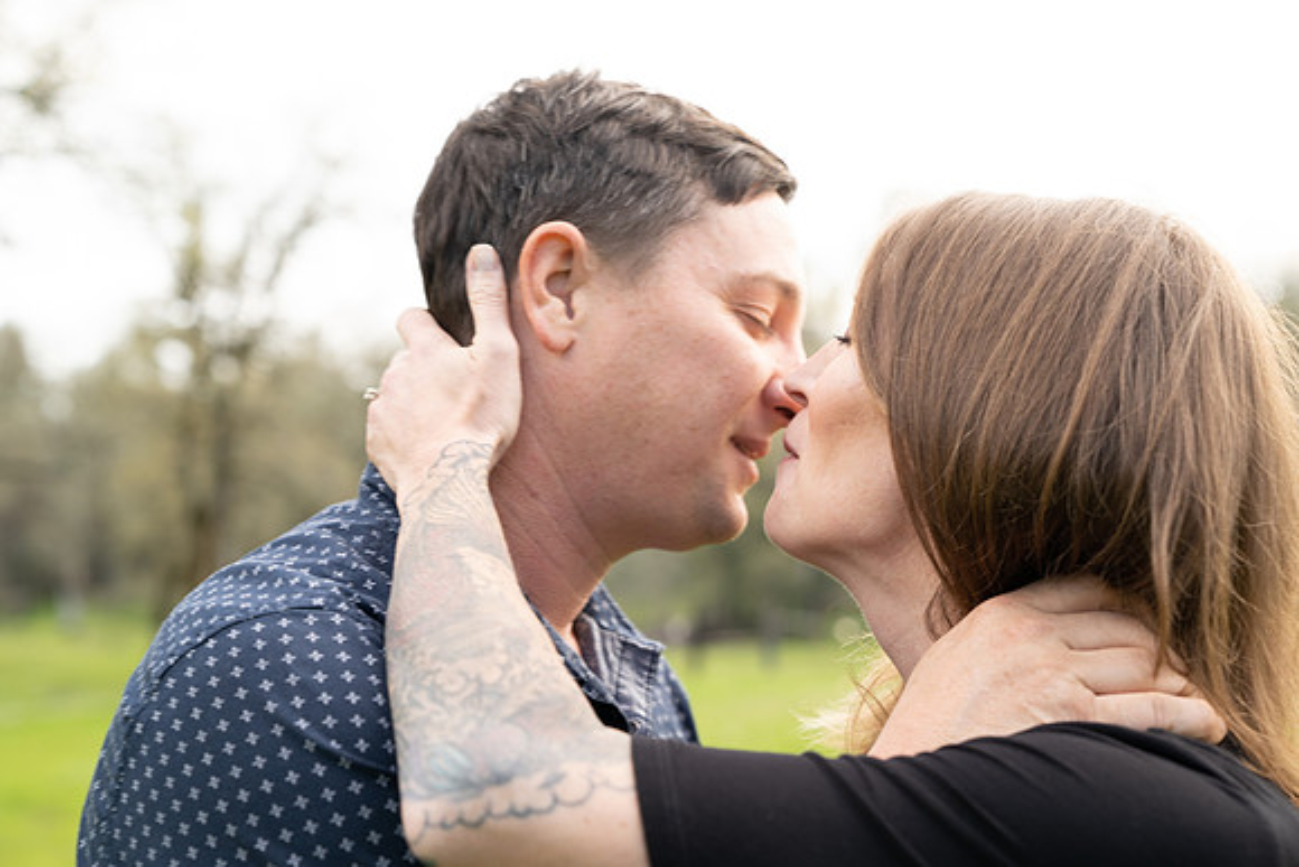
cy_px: 434
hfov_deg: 38.9
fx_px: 1841
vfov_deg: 26.5
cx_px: 650
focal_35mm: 51
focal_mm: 51
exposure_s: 1/125
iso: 200
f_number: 3.5
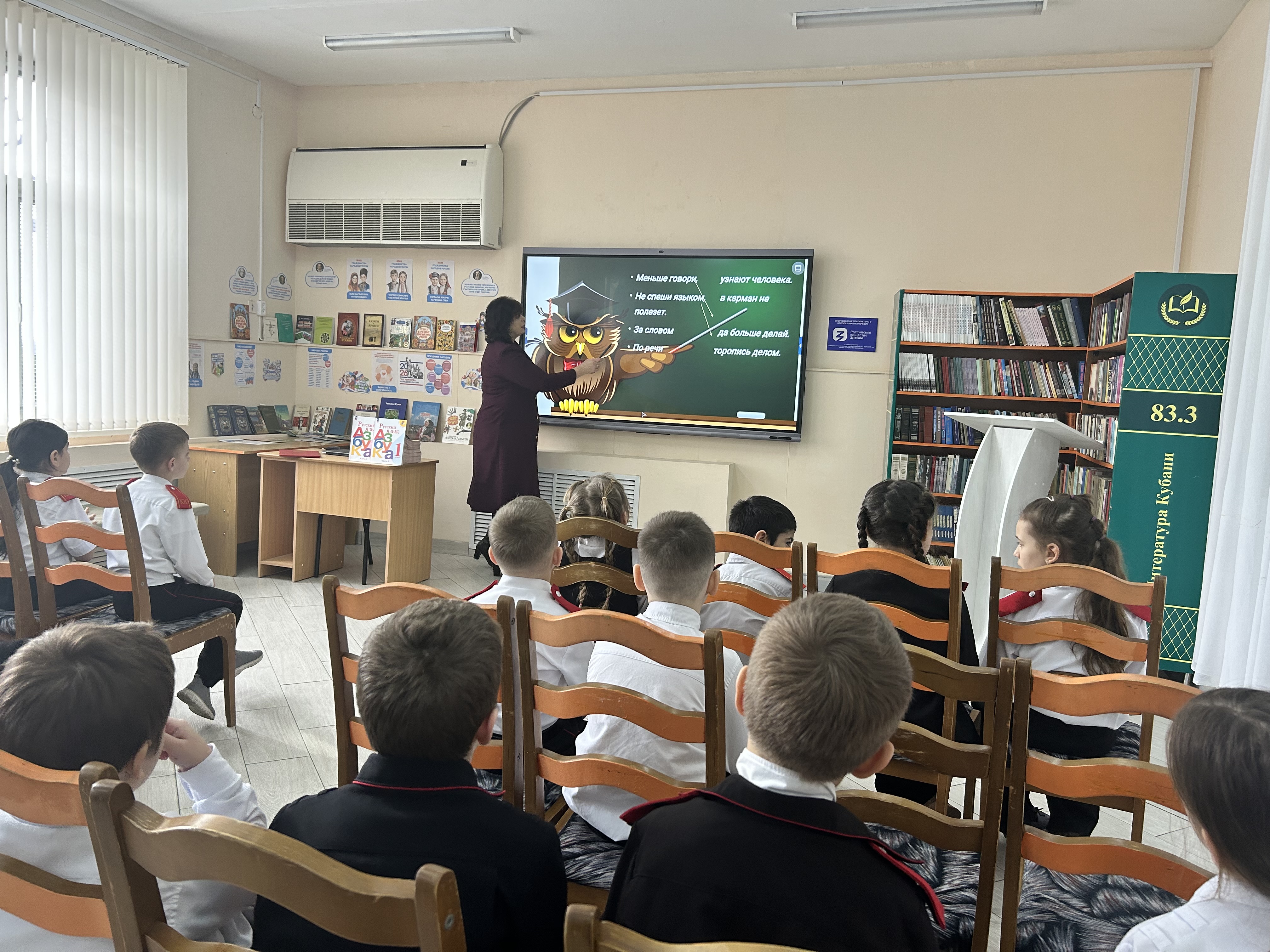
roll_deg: -2.7
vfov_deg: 53.1
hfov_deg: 67.3
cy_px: 476
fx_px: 954
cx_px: 635
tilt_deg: -5.2
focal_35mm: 26
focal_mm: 5.7
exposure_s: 1/100
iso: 125
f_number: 1.5
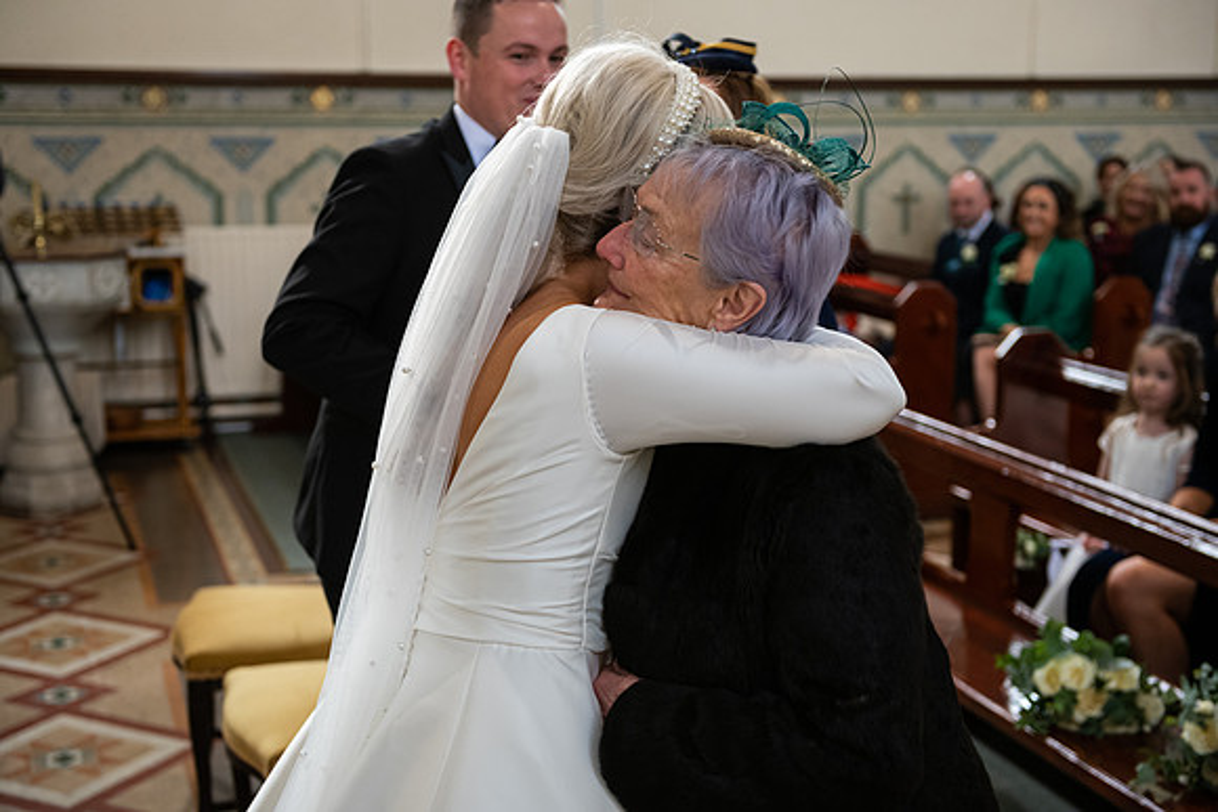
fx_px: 1692
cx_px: 609
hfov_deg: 39.6
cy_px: 406
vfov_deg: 27.0
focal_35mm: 50
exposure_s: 1/250
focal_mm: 50
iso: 1000
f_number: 3.5
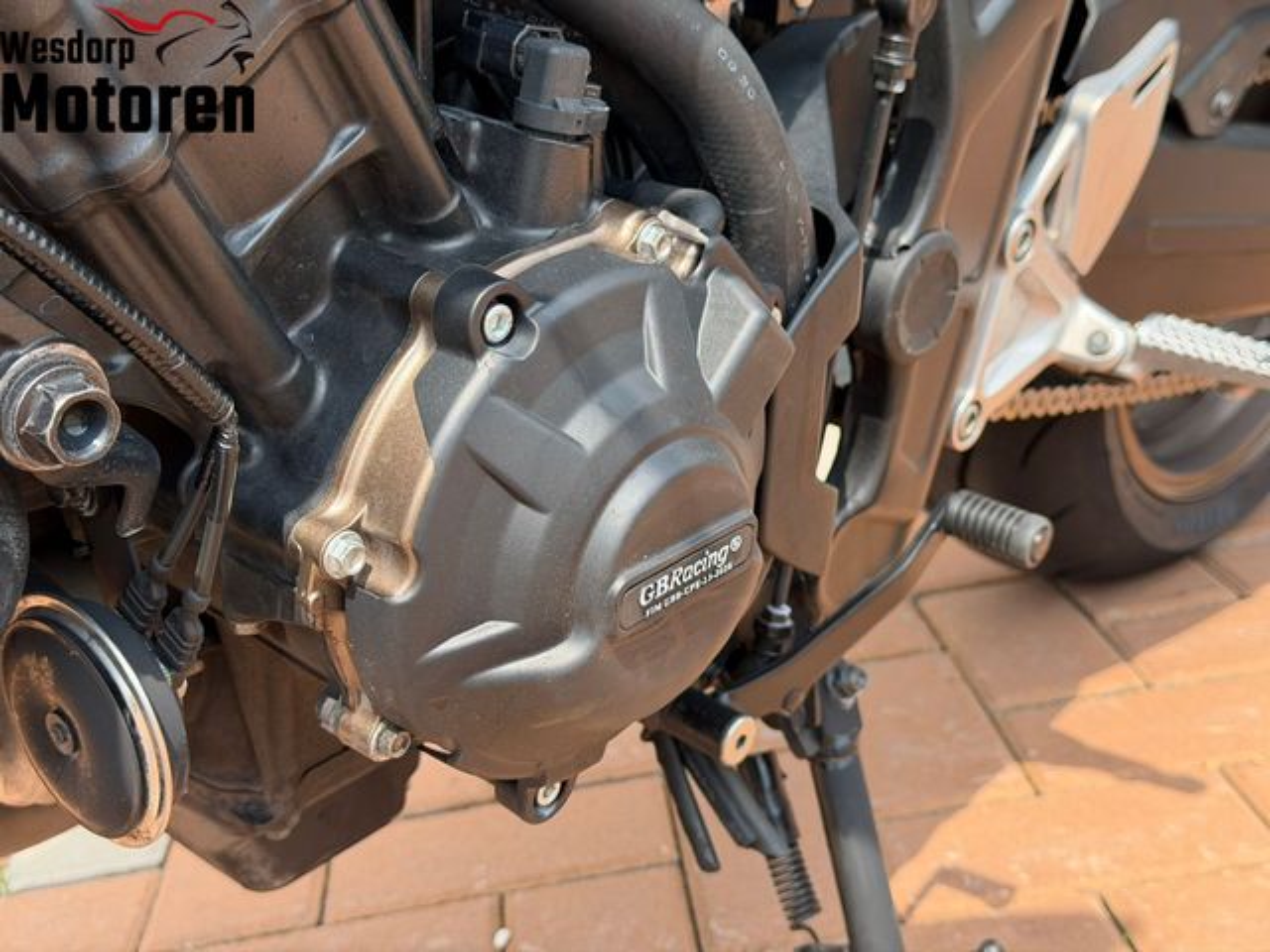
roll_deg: +8.2
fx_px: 1761
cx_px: 635
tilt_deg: -15.0
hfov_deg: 39.7
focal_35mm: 48
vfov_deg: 30.3
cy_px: 476
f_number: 1.78
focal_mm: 6.76
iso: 100
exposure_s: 1/1330
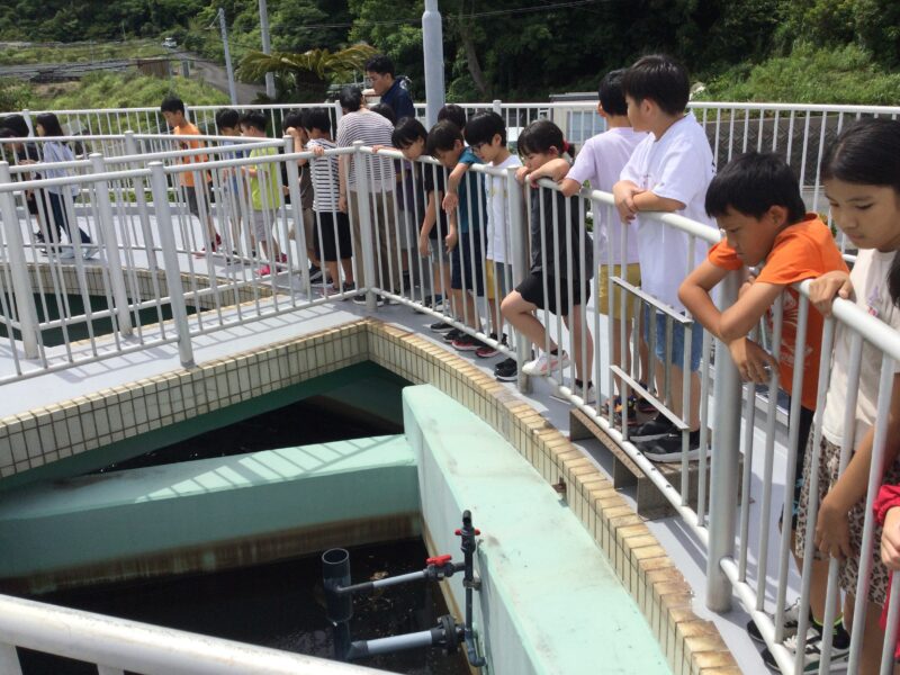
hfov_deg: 58.4
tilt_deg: -19.0
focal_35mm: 31
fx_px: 806
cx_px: 450
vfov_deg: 45.4
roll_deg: +0.7
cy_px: 338
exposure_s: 1/2037
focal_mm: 3.3
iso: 25
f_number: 2.4
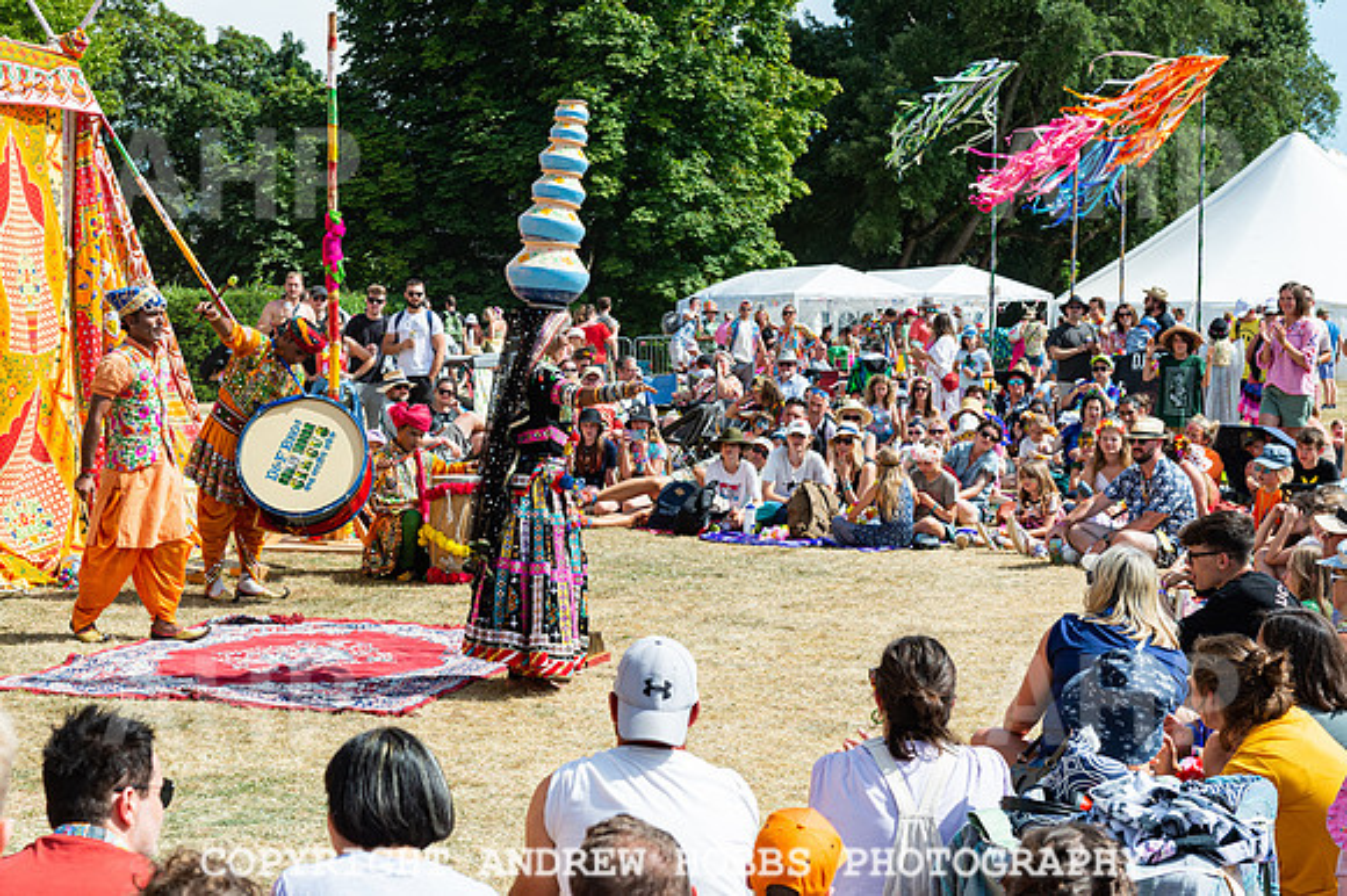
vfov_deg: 20.2
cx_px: 547
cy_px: 419
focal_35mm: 67
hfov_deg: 29.9
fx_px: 2519
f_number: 9
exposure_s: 1/1000
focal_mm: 56
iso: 400
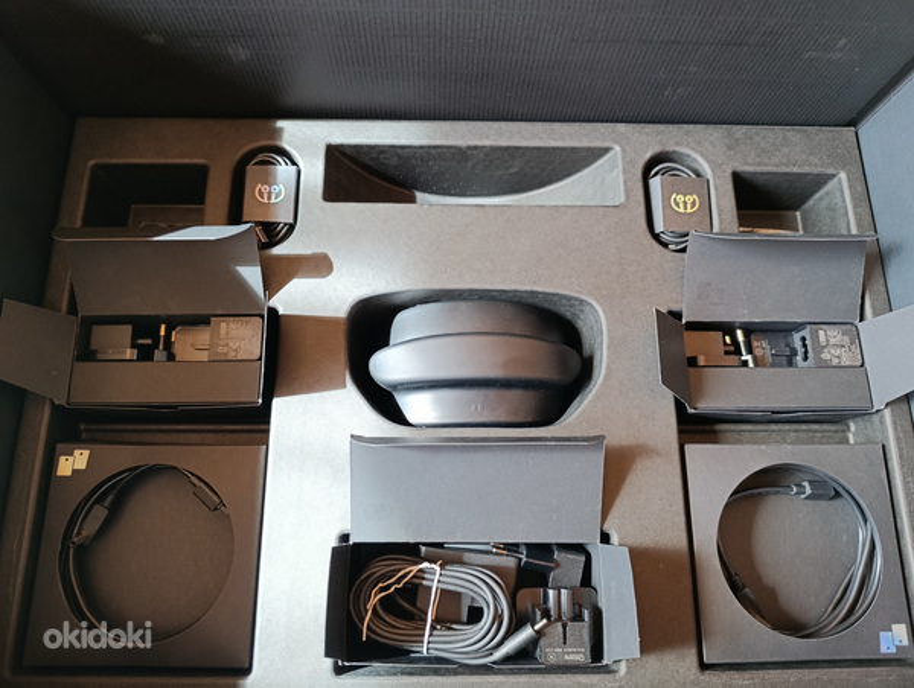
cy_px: 344
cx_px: 457
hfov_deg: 73.8
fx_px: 608
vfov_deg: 59.0
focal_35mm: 23
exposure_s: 1/100
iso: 1022
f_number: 1.65
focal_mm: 6.11
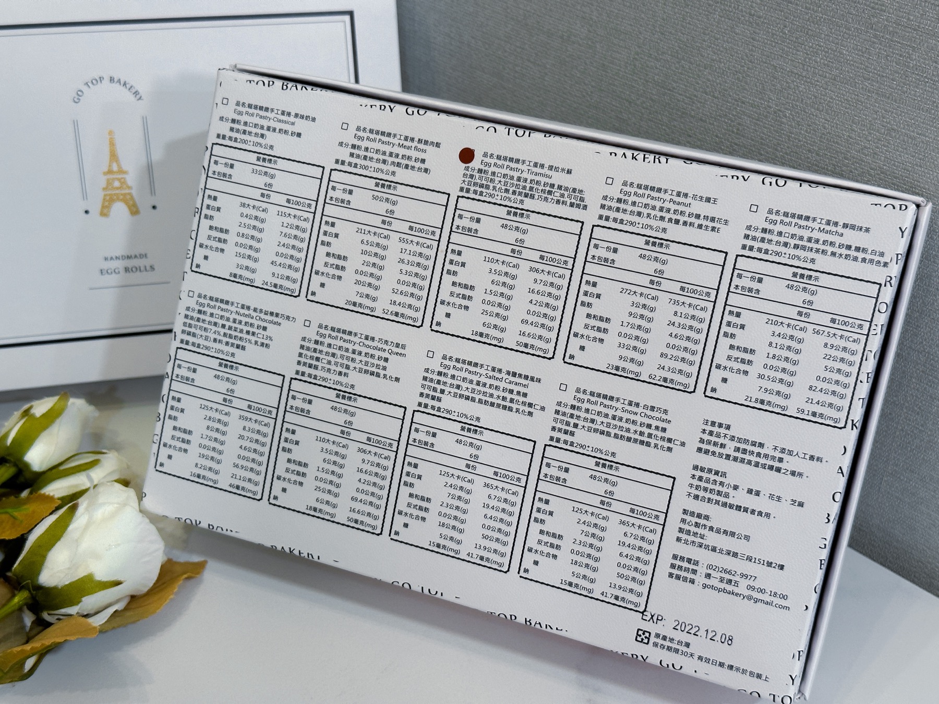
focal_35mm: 48
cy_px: 352
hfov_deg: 39.7
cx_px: 470
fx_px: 1302
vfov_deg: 30.3
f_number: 1.8
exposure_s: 1/60
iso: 100
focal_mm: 6.86
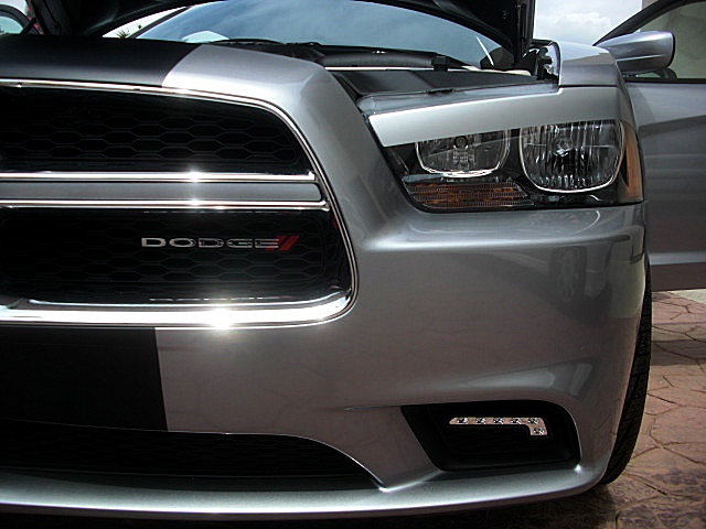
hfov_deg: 51.4
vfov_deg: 39.7
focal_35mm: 36
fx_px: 734
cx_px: 353
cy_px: 264
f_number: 2.8
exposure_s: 1/800
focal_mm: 6.3
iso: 50
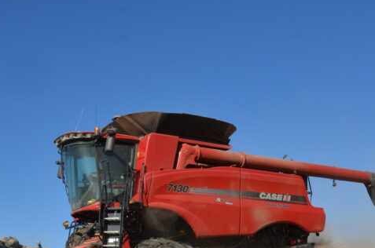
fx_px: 603
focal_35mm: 58
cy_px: 220
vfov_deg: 22.7
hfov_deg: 34.5
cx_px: 157
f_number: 11
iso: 400
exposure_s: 1/500
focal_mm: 18
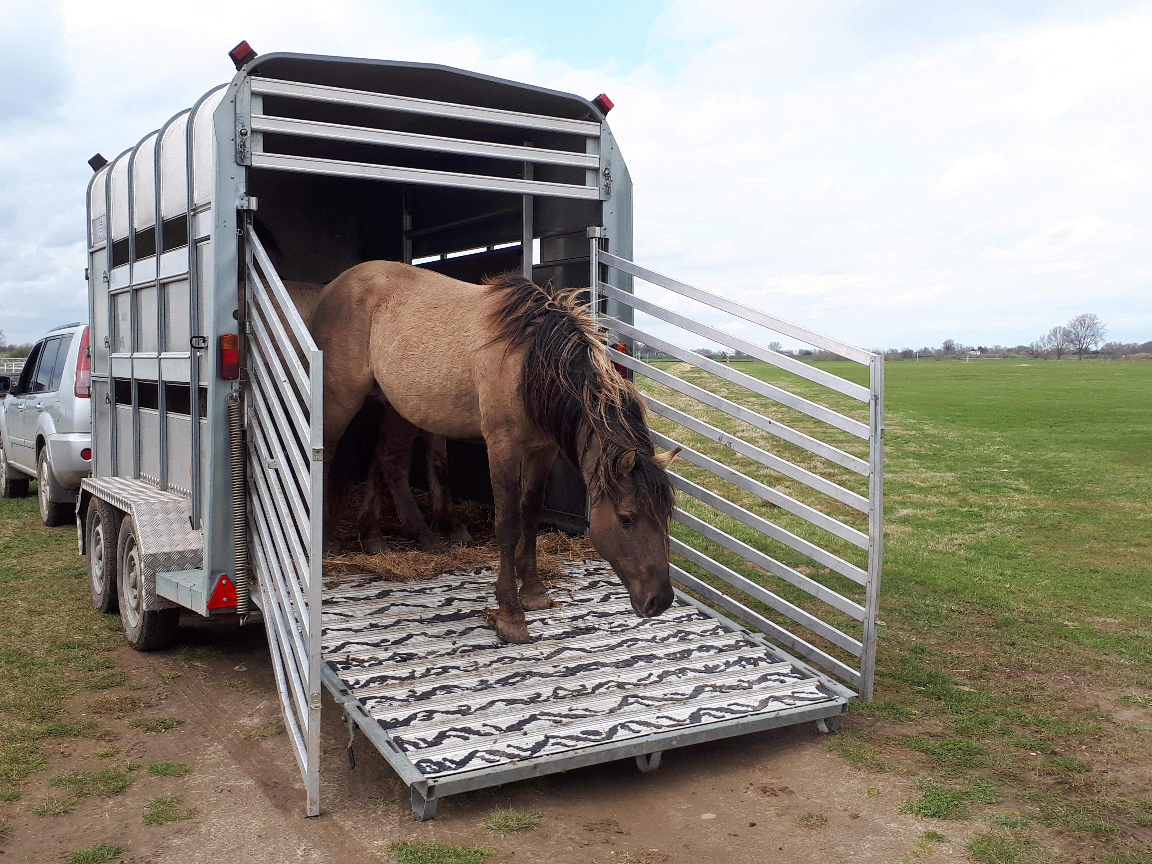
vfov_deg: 51.4
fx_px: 899
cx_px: 576
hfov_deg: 65.3
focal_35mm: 27
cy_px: 432
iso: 40
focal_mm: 3.6
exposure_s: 1/702
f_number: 1.9
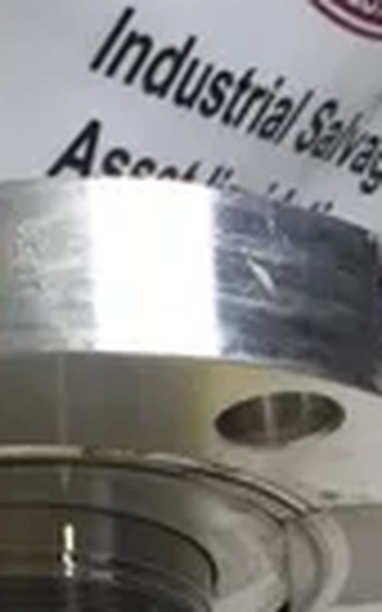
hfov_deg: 12.0
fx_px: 1616
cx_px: -382
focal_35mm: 97
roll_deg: -22.4
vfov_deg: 20.8
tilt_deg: -23.1
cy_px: 598
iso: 25
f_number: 2.4
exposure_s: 1/120
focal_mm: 3.3
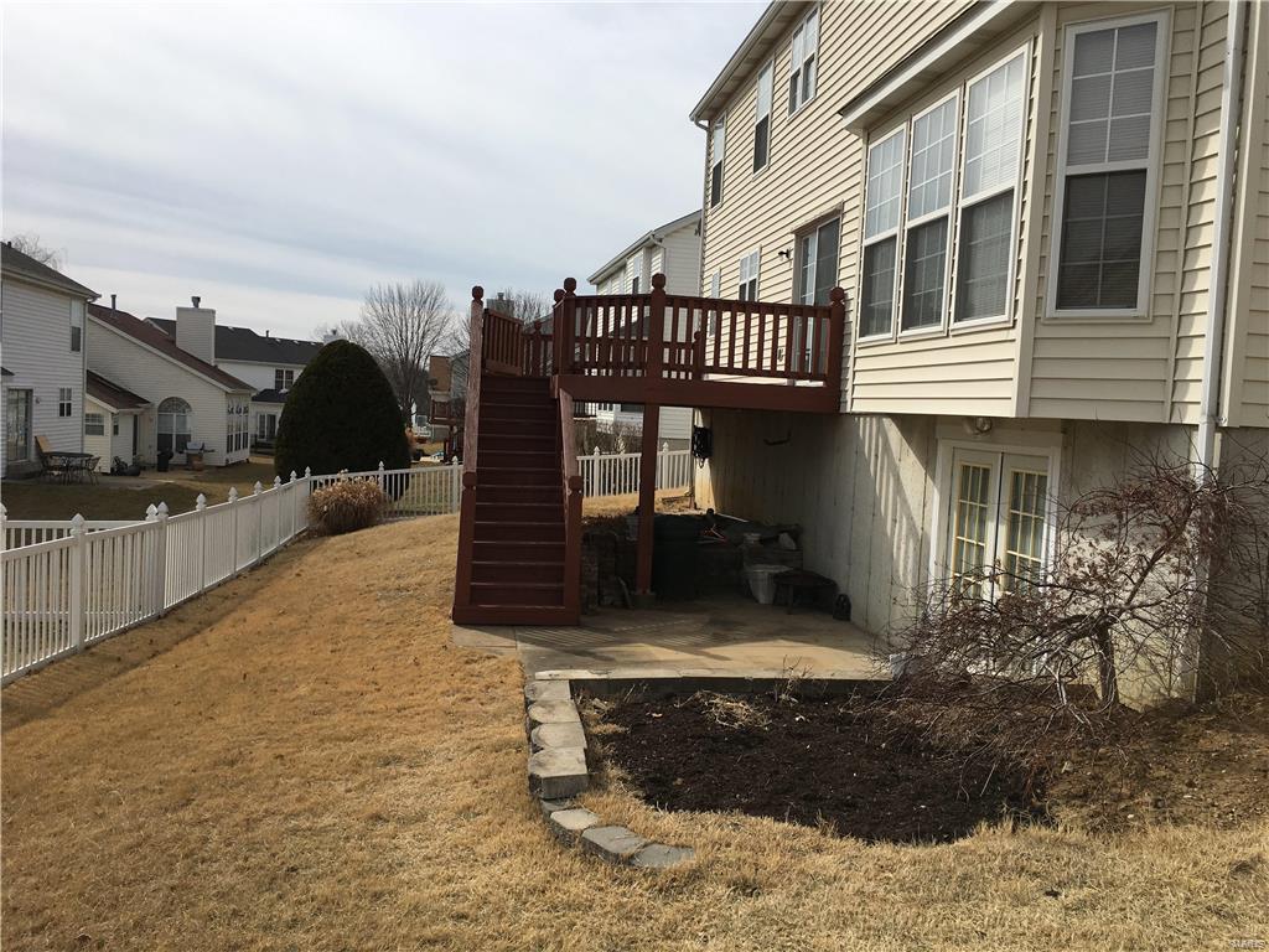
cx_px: 634
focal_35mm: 29
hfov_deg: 61.7
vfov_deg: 48.2
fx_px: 1063
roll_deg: -2.6
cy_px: 476
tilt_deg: -4.1
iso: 25
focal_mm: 4.15
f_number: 2.2
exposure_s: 1/2747
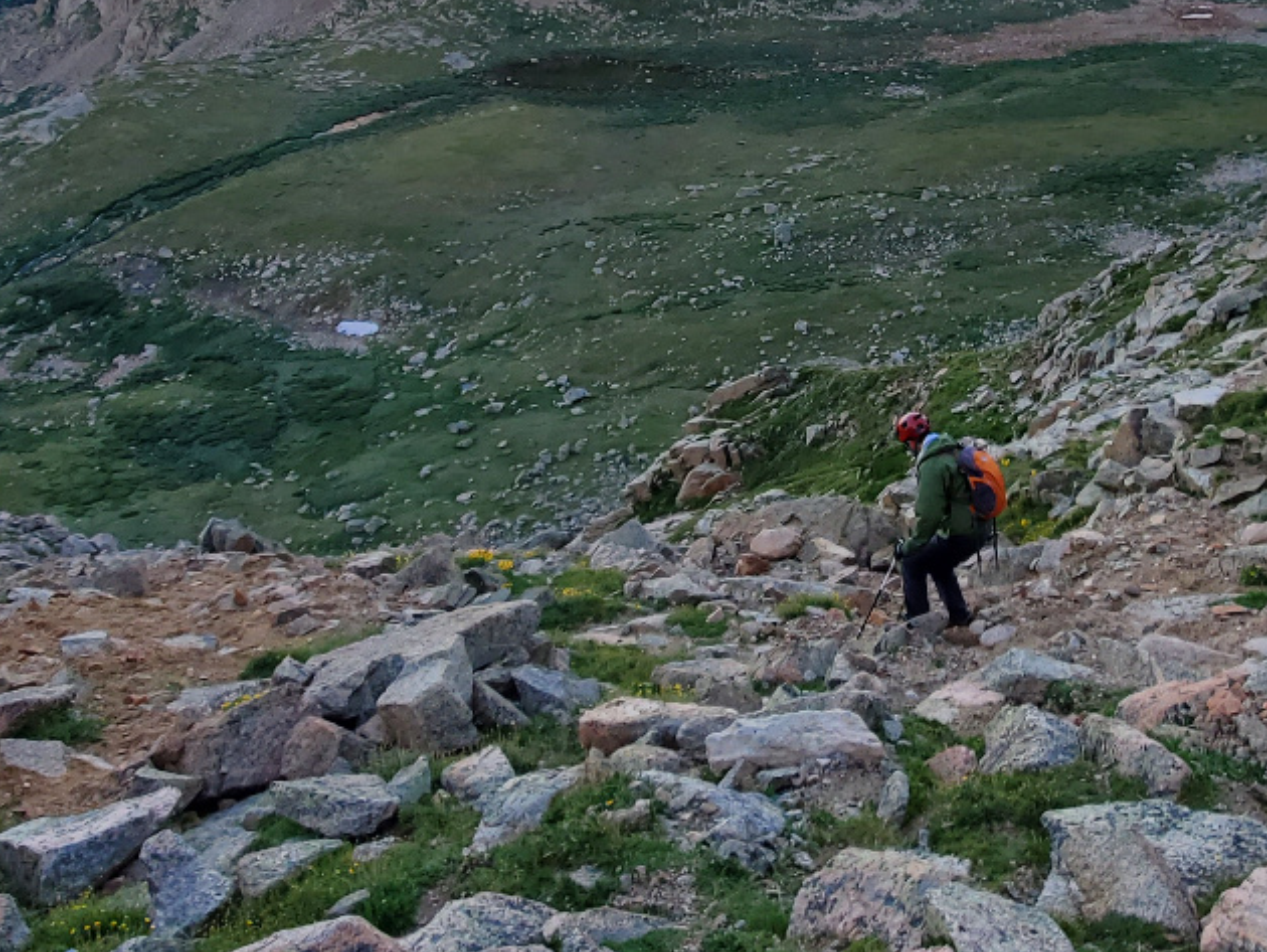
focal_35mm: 33
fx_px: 1208
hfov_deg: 54.7
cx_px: 790
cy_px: 290
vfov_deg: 42.2
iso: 50
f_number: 2.2
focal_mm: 1.8
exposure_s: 1/165
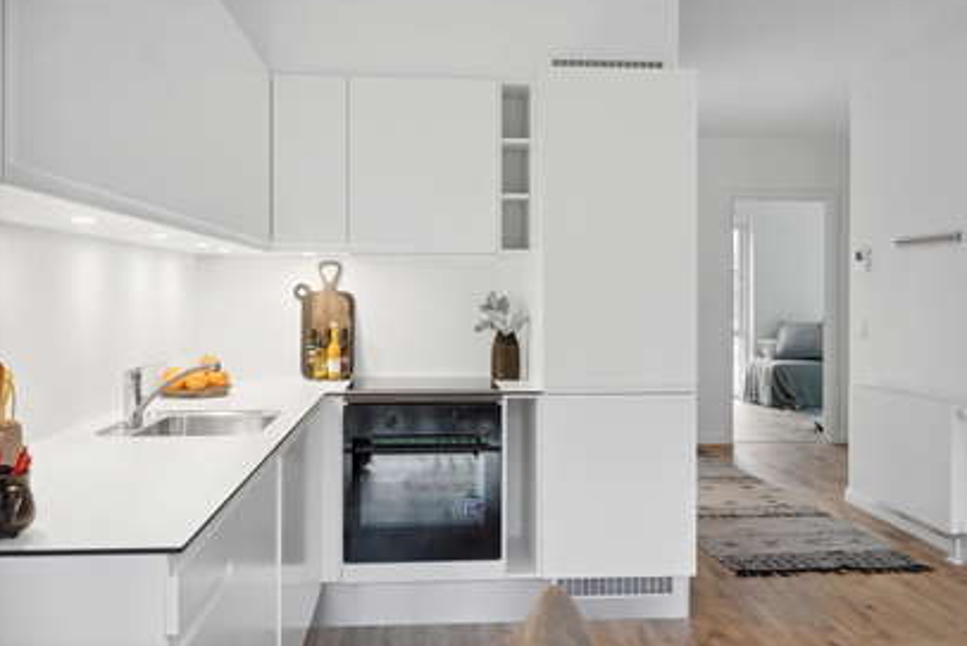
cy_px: 319
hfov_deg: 58.7
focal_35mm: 32
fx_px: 860
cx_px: 494
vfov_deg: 41.1
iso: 200
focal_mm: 21
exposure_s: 1/5
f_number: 6.3
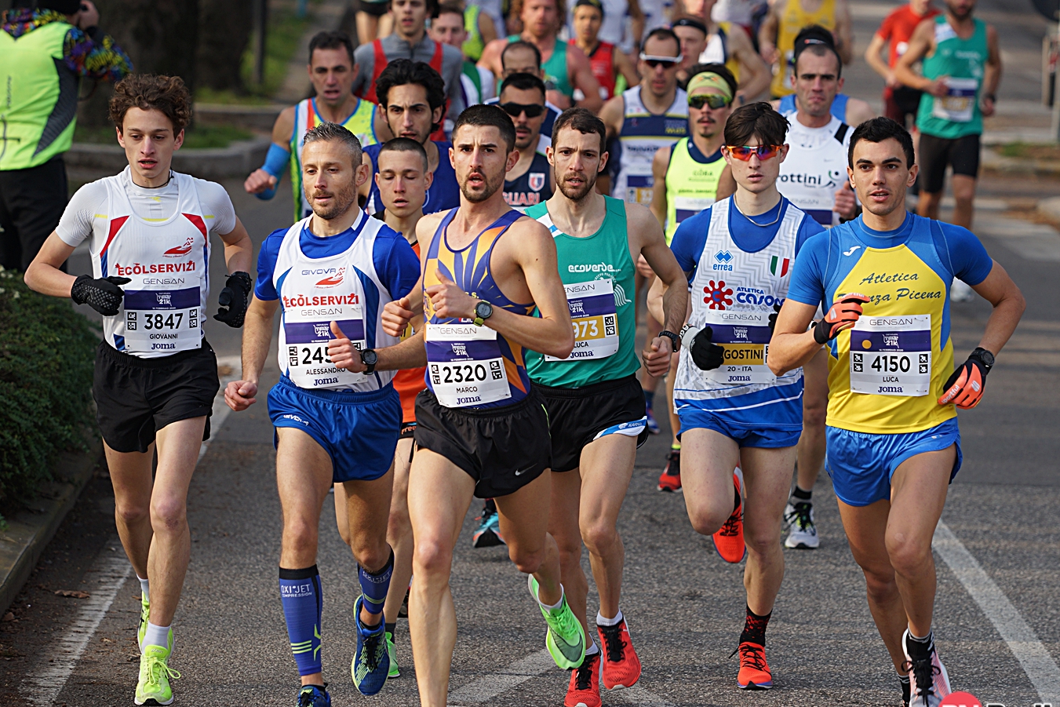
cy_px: 354
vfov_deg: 6.2
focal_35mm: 222
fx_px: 6537
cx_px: 577
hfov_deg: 9.3
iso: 320
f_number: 5
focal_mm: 200
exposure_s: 1/800
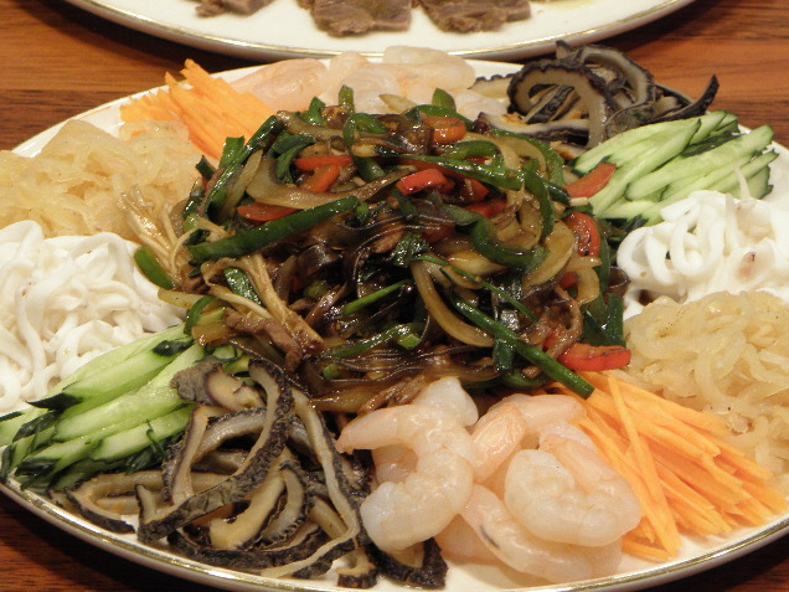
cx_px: 396
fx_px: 3692
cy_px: 295
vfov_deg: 9.2
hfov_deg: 12.2
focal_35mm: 162
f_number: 4.4
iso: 125
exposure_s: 1/8
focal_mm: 28.82
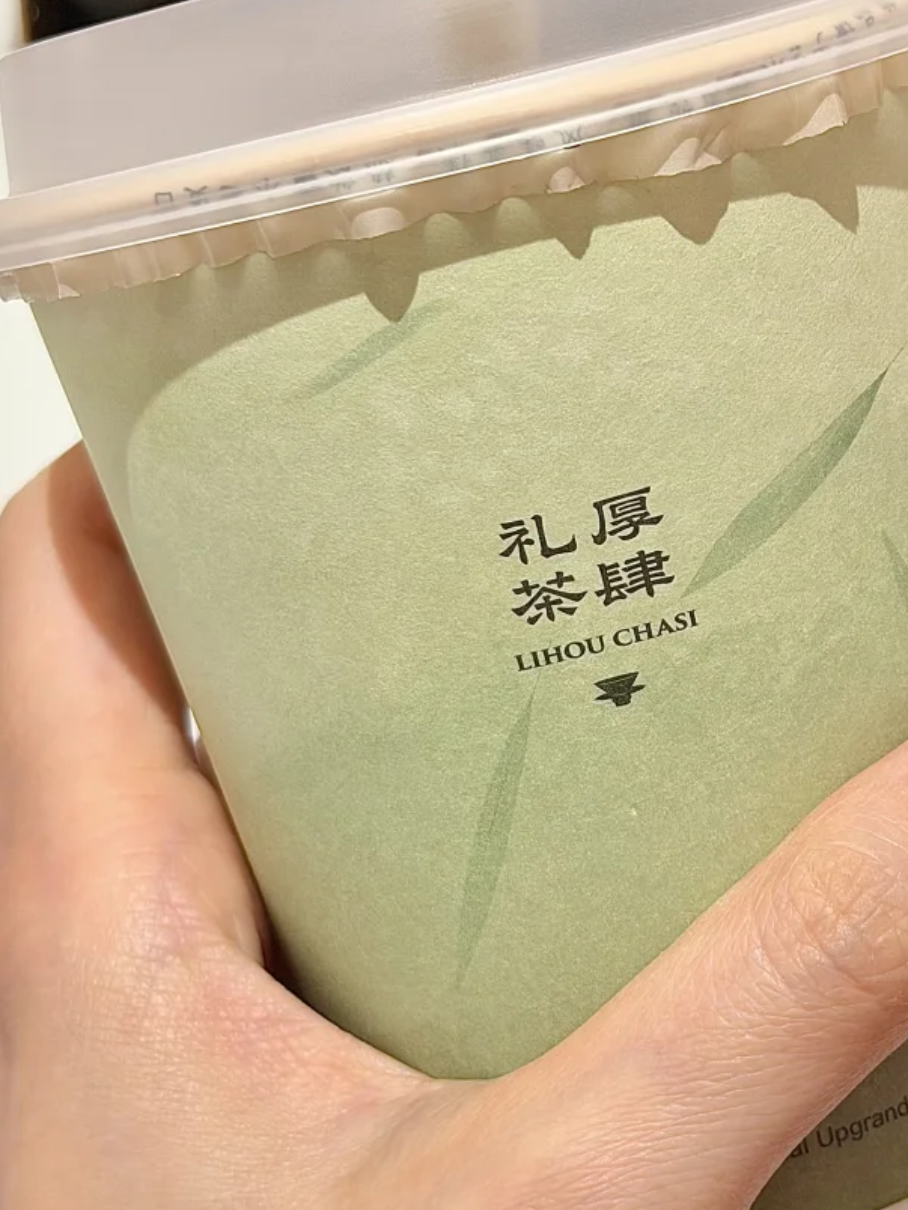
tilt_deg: -42.4
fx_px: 3008
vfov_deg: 22.7
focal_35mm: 86
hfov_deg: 17.0
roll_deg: +0.4
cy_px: 485
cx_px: 742
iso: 80
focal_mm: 6.76
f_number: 1.78
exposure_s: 1/50
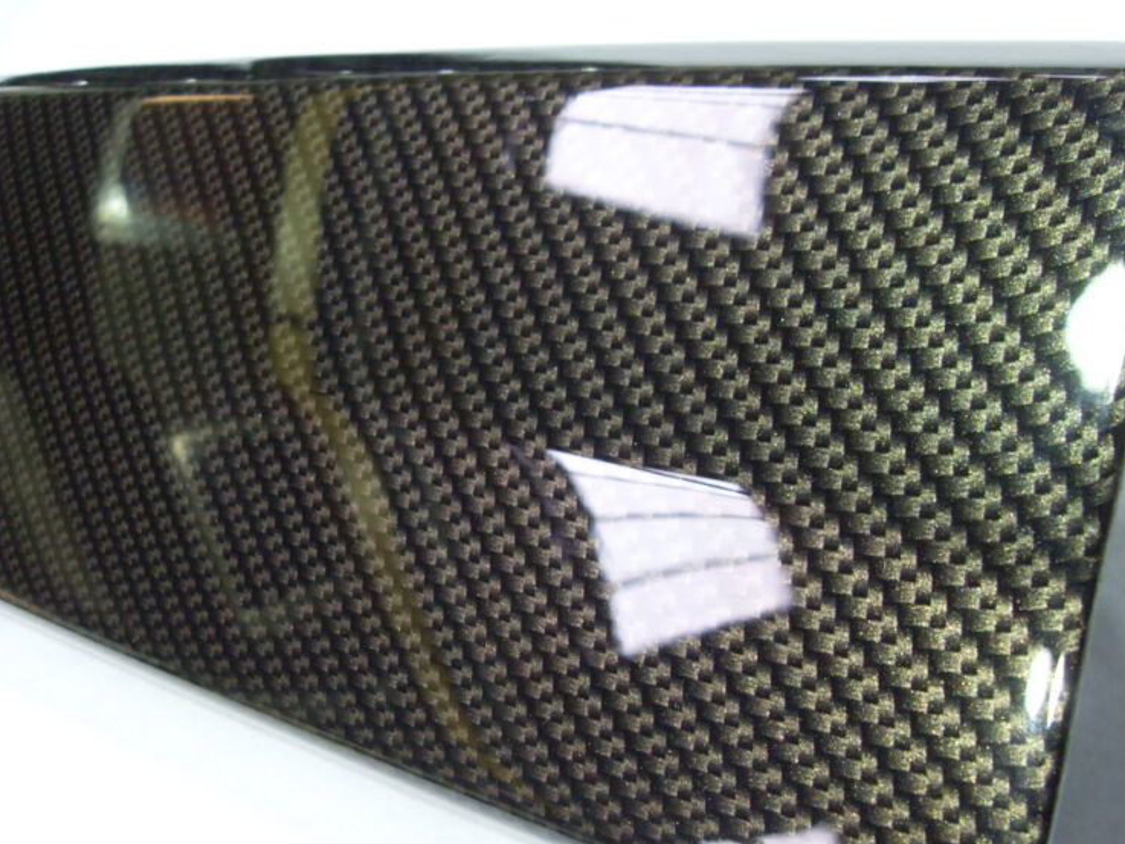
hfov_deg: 48.9
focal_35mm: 38
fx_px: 1235
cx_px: 606
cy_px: 452
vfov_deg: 37.7
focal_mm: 6.3
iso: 200
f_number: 2.8
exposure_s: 1/15
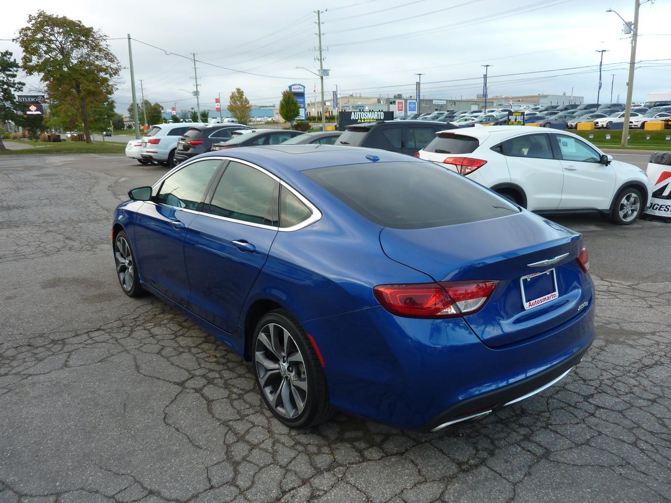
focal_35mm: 25
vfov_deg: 54.9
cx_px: 336
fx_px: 485
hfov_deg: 69.4
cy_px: 252
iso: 80
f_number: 3.3
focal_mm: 4.1
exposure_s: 1/60
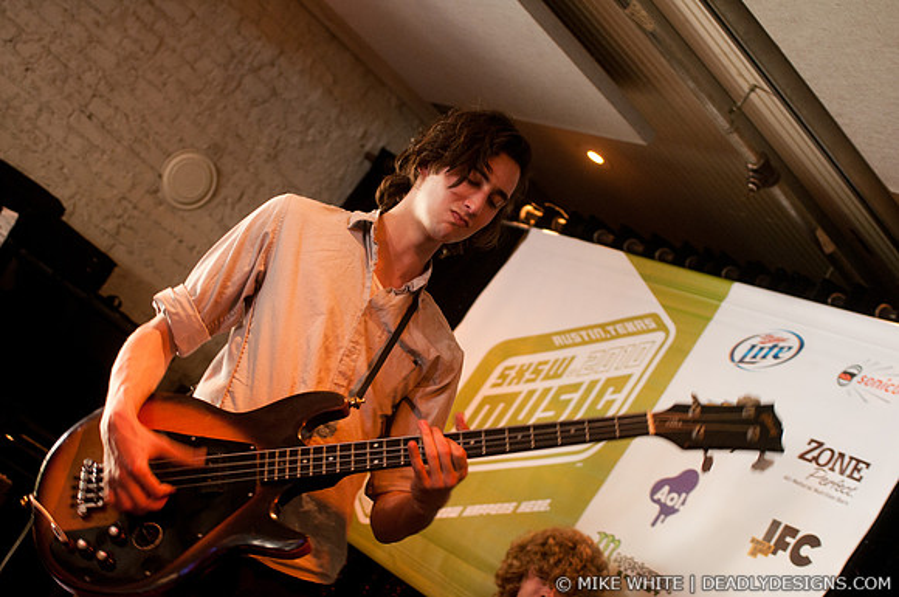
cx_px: 450
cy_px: 298
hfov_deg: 33.4
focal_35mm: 60
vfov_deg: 22.6
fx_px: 1496
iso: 800
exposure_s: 1/50
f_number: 3.2
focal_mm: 40
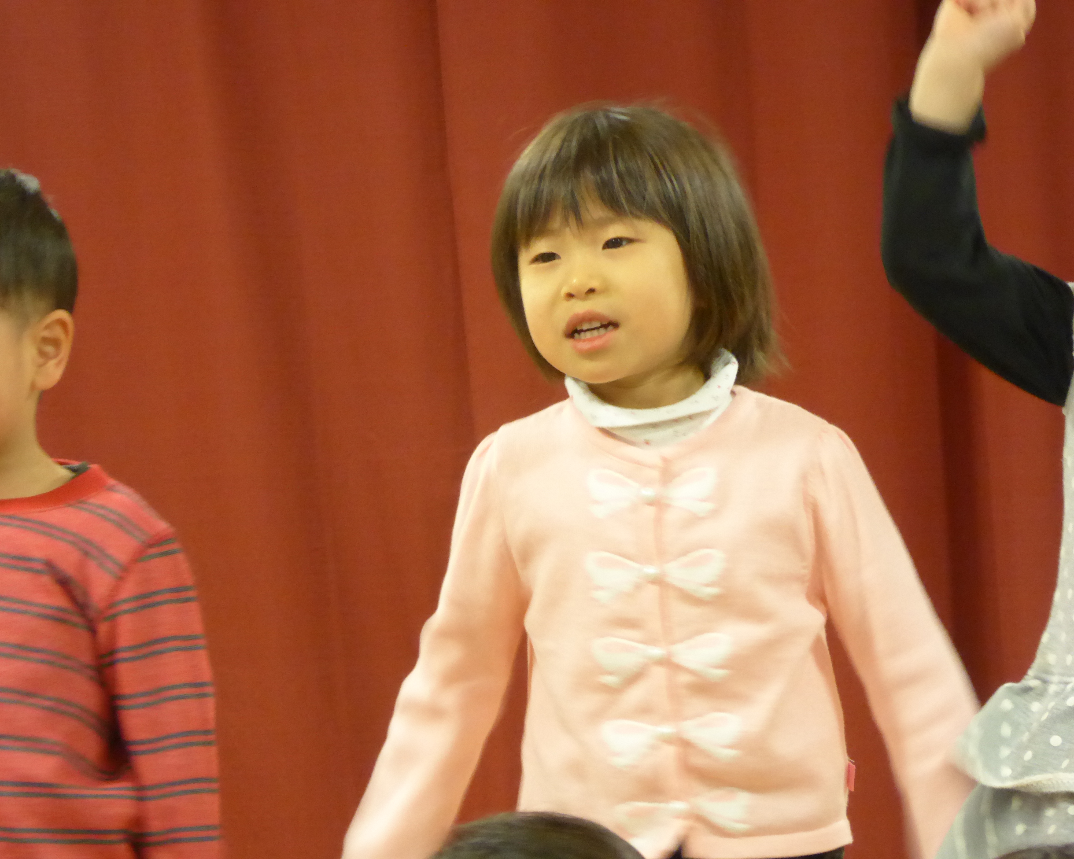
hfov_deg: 9.7
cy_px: 430
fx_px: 6325
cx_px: 540
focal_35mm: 199
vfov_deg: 7.8
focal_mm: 30.9
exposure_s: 1/13
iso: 800
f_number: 5.6
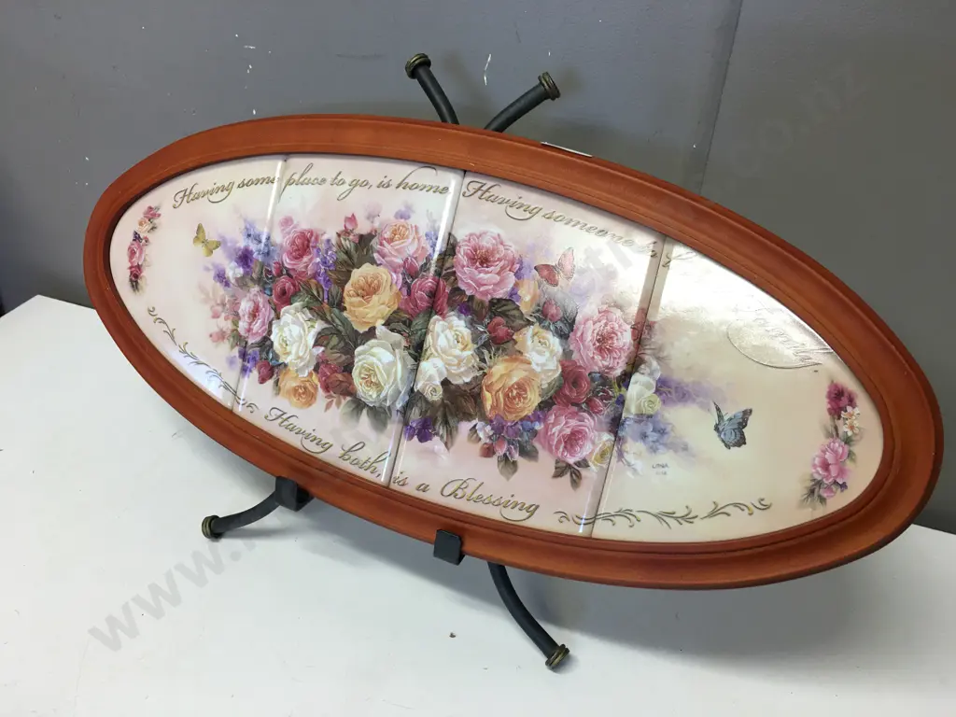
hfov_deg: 61.7
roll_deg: -3.7
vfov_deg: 48.2
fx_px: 801
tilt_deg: -33.1
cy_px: 358
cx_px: 478
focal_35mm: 29
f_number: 2.2
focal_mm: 4.15
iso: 40
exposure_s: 1/33
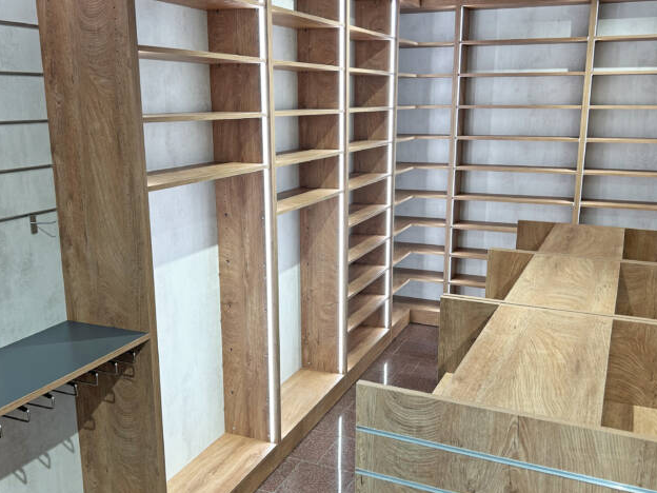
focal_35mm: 35
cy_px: 248
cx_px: 330
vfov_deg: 40.7
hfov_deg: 52.6
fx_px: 664
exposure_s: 1/85
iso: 40
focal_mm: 5.7
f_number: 1.5
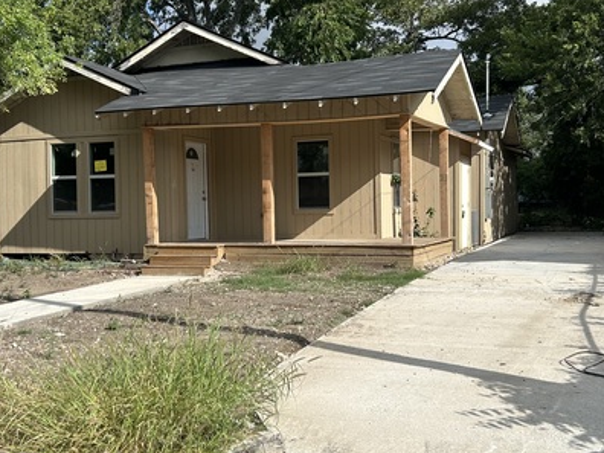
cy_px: 217
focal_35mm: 42
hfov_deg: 44.8
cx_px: 302
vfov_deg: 34.3
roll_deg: +1.9
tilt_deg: -0.6
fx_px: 733
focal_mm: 5.7
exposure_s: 1/5882
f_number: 1.5
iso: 50
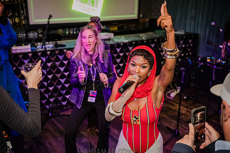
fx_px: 243
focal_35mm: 38
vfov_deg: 35.1
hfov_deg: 50.7
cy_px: 79
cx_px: 109
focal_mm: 35
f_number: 3.2
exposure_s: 1/250
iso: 12800
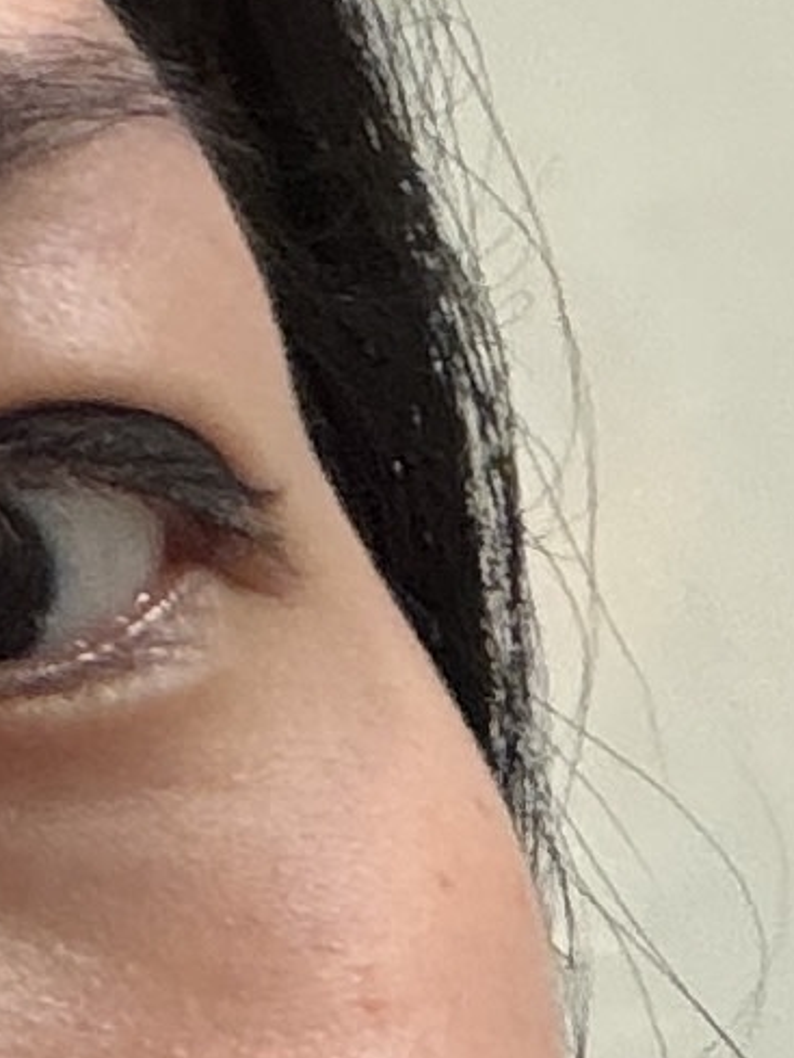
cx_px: -303
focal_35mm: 170
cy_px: 1583
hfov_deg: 8.6
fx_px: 5197
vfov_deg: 11.2
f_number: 1.9
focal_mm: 2.7
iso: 320
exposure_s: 1/33
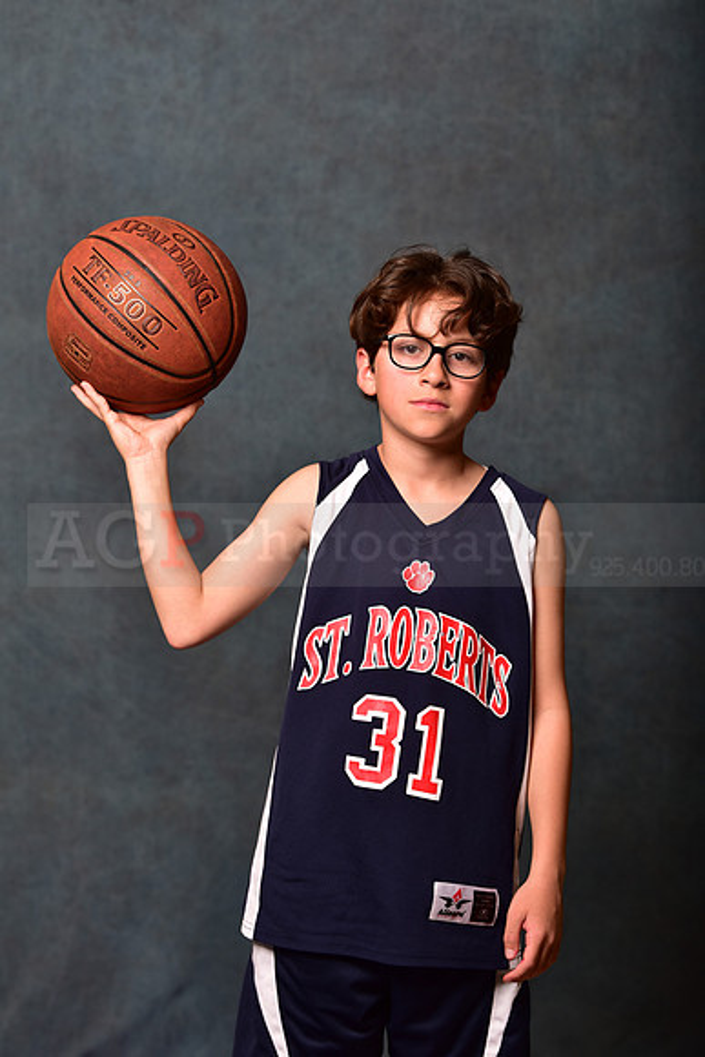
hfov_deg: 16.1
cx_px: 352
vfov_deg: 23.9
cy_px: 528
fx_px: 2495
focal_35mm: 85
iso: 200
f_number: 4.5
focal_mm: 85
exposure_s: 1/250
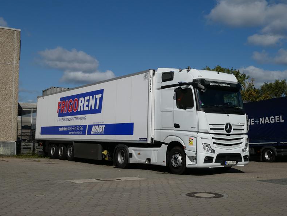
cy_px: 106
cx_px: 146
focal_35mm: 45
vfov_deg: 32.2
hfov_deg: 42.1
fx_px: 373
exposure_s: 1/800
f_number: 6.3
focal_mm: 7.8
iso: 80
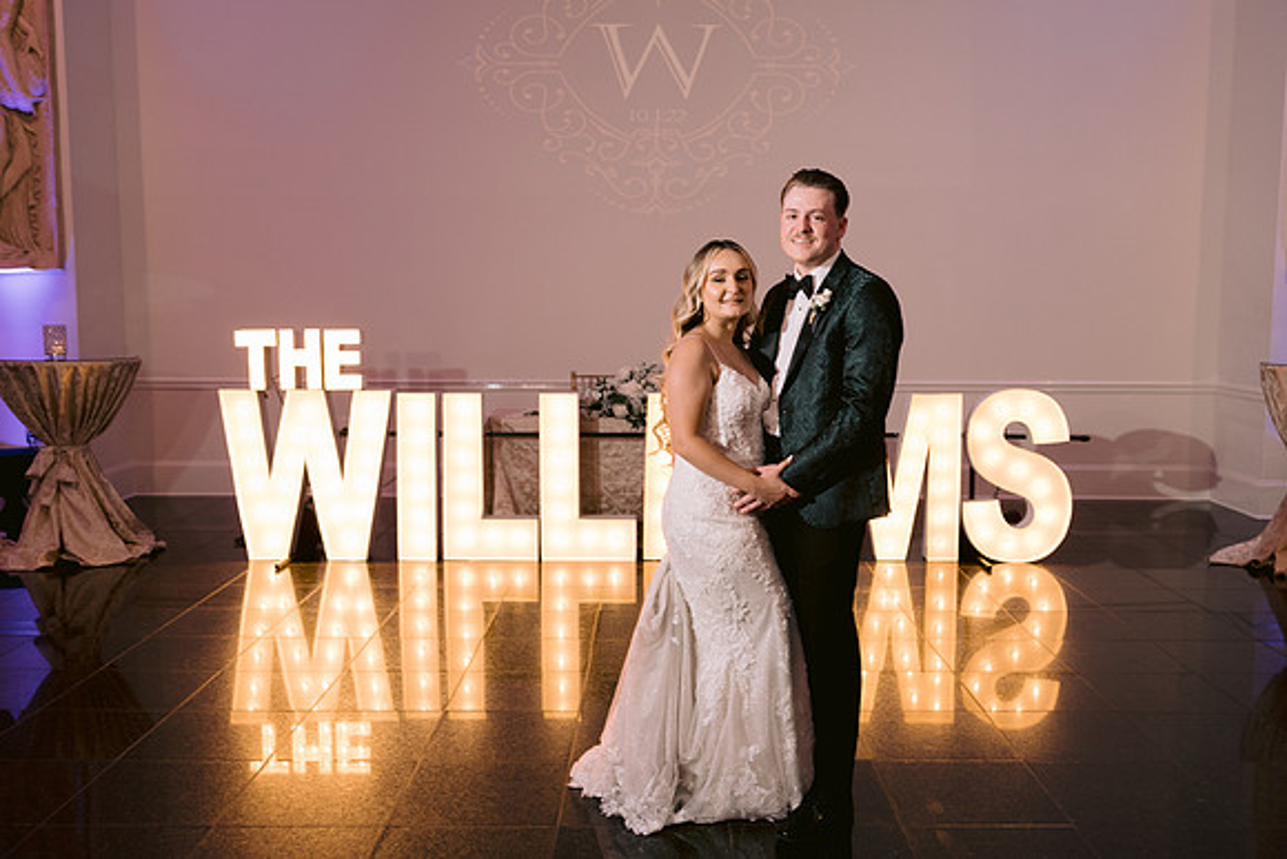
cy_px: 430
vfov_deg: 37.4
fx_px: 1267
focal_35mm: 35
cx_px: 644
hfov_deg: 53.8
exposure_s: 1/100
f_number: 3.2
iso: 640
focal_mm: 35
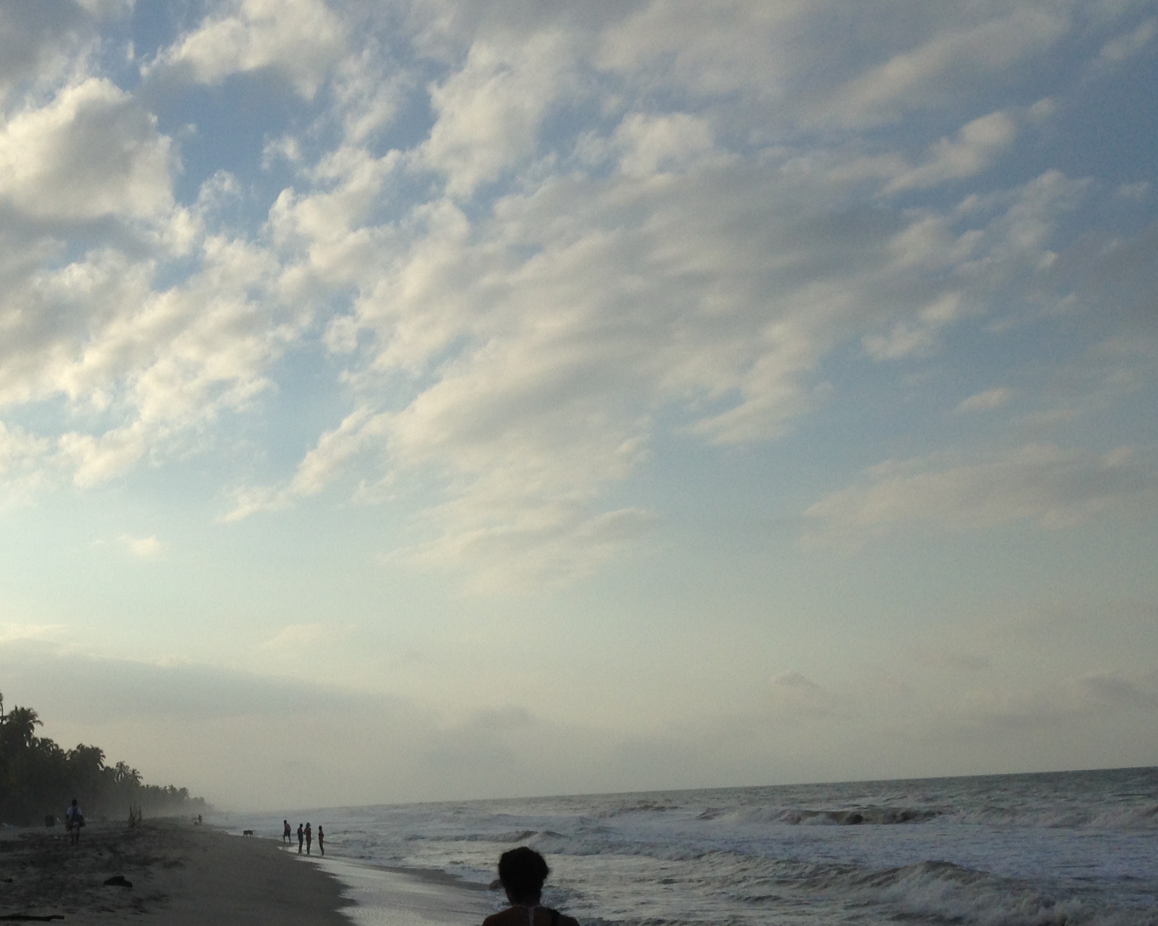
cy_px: 699
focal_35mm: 55
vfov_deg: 27.2
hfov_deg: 32.9
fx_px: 1885
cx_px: 179
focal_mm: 4.12
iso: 50
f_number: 2.4
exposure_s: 1/2463
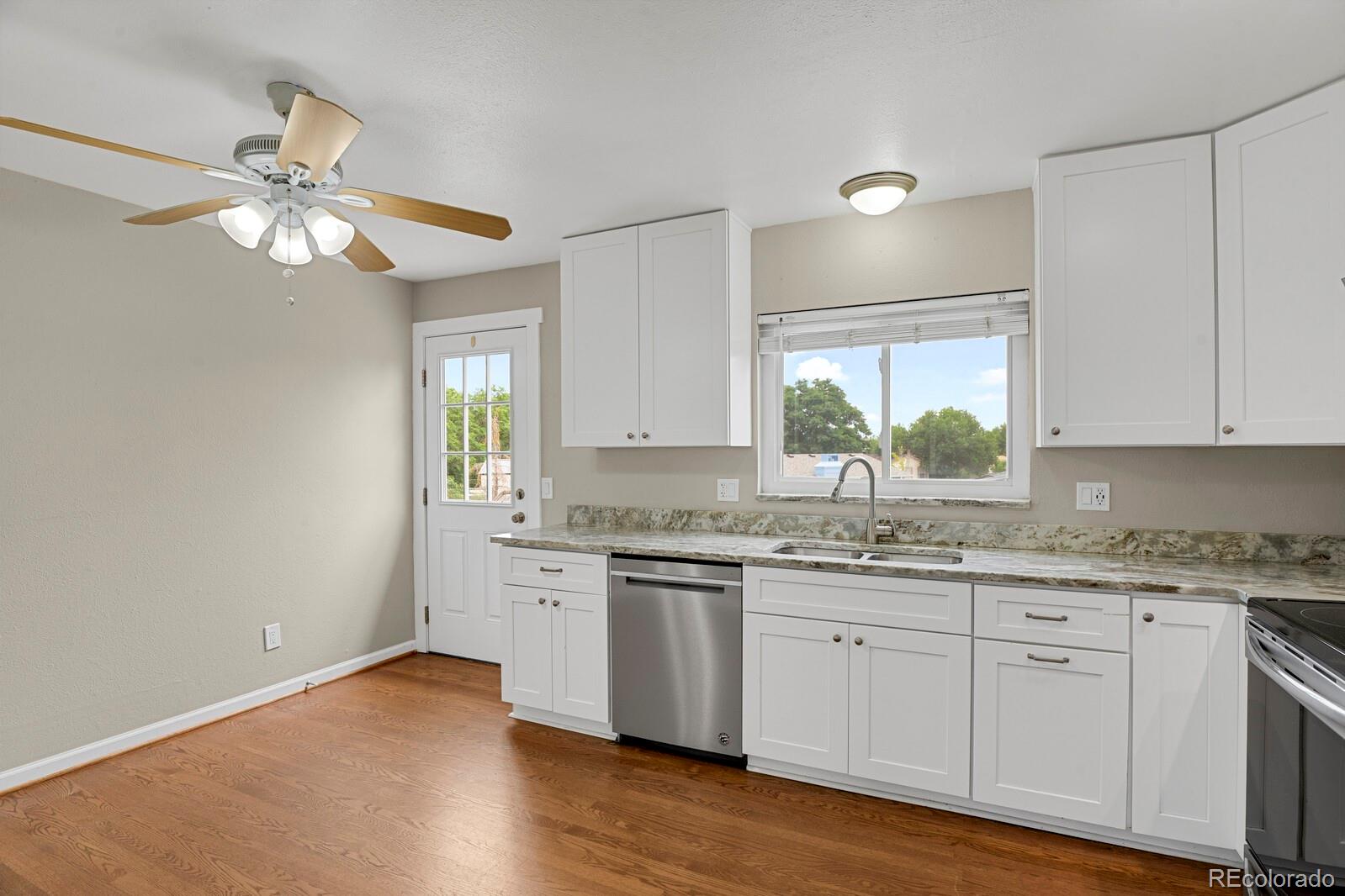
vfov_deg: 70.4
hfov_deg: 93.3
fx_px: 635
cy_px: 448
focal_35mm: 17
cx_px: 672
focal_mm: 17
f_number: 8
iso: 250
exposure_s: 1/2
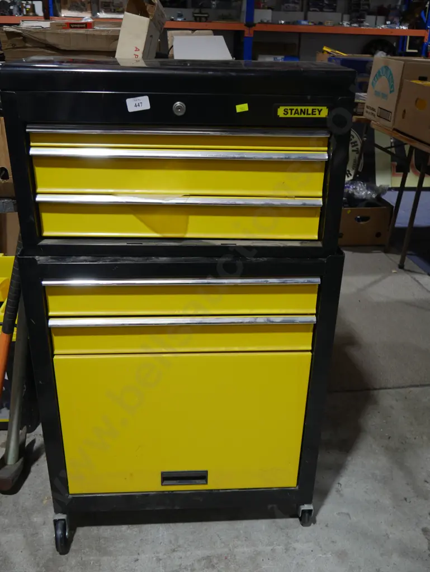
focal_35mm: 32
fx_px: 530
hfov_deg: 44.2
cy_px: 286
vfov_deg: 56.8
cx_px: 215
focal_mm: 16
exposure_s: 1/60
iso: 250
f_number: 3.6
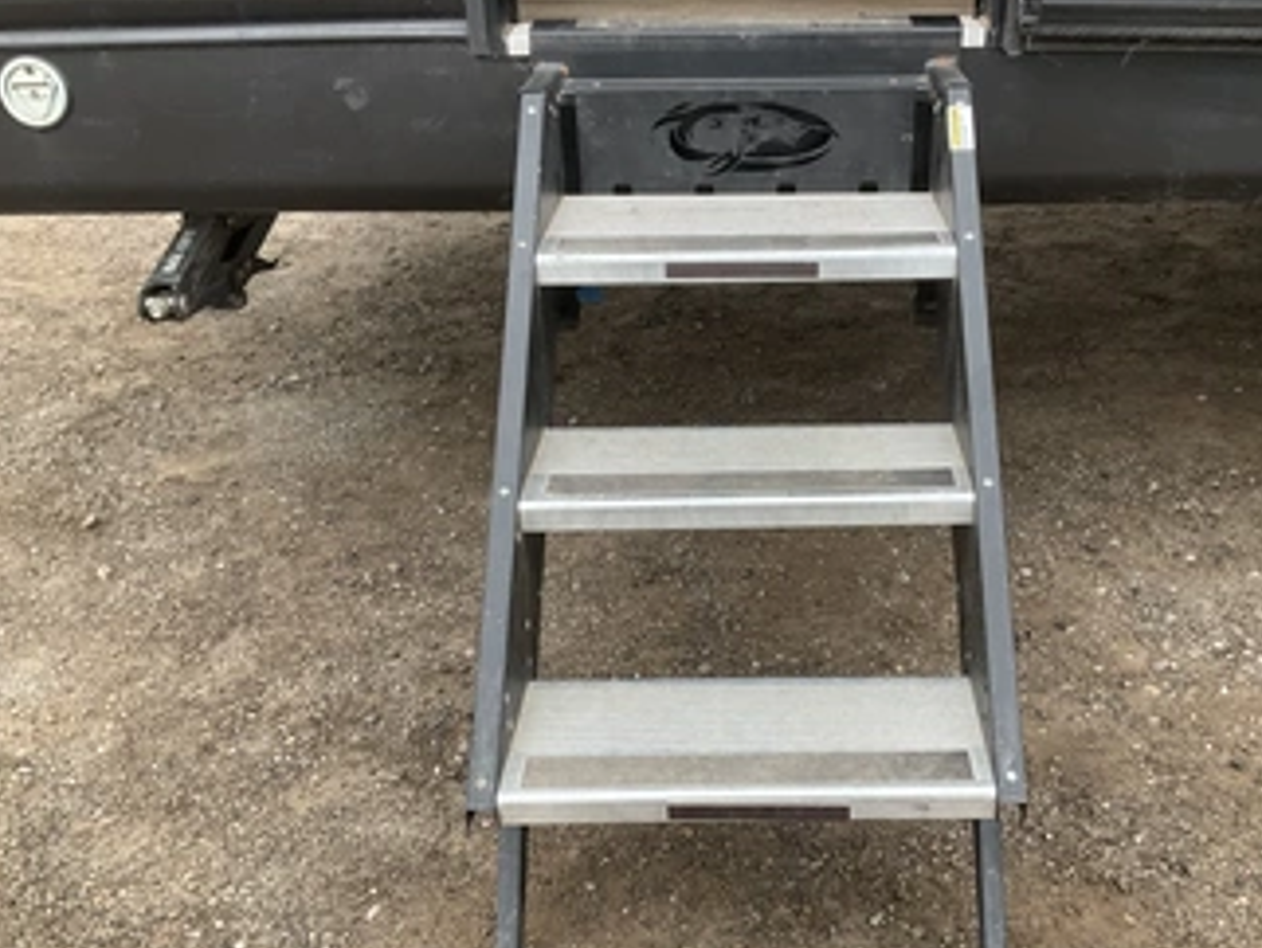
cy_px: 498
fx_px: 1313
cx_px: 733
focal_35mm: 36
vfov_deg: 39.7
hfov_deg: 51.1
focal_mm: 3
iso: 50
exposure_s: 1/122
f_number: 1.8
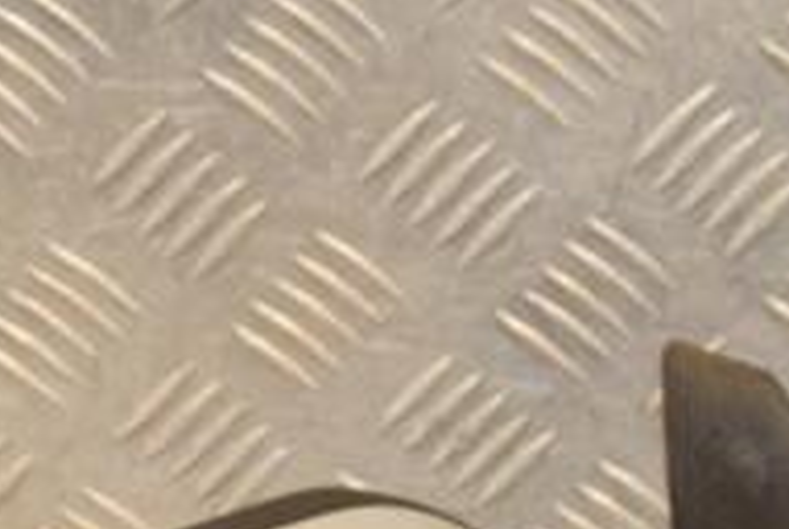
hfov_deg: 9.7
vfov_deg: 6.4
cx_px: 545
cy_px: 818
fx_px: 4644
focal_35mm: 212
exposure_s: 1/200
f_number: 6.3
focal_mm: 45
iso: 800
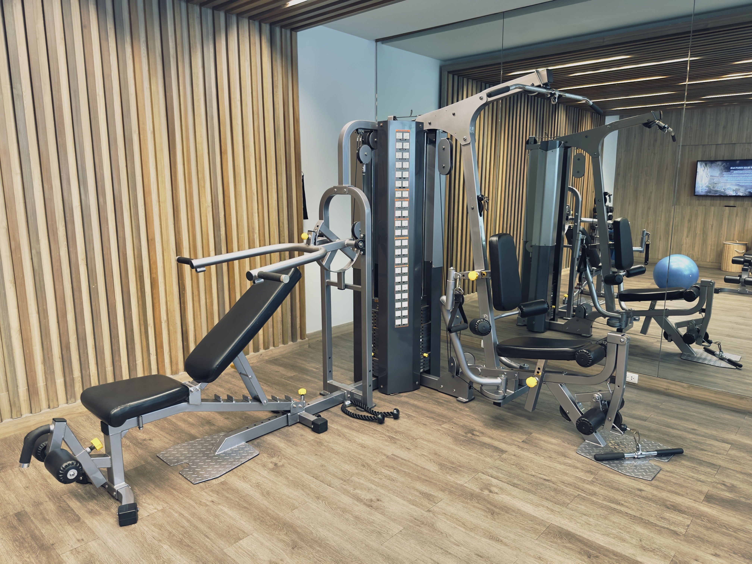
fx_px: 521
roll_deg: -0.1
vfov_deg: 56.8
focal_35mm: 24
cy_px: 282
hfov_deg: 71.6
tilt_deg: -9.4
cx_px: 376
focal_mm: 6.76
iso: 400
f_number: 1.78
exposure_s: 1/50
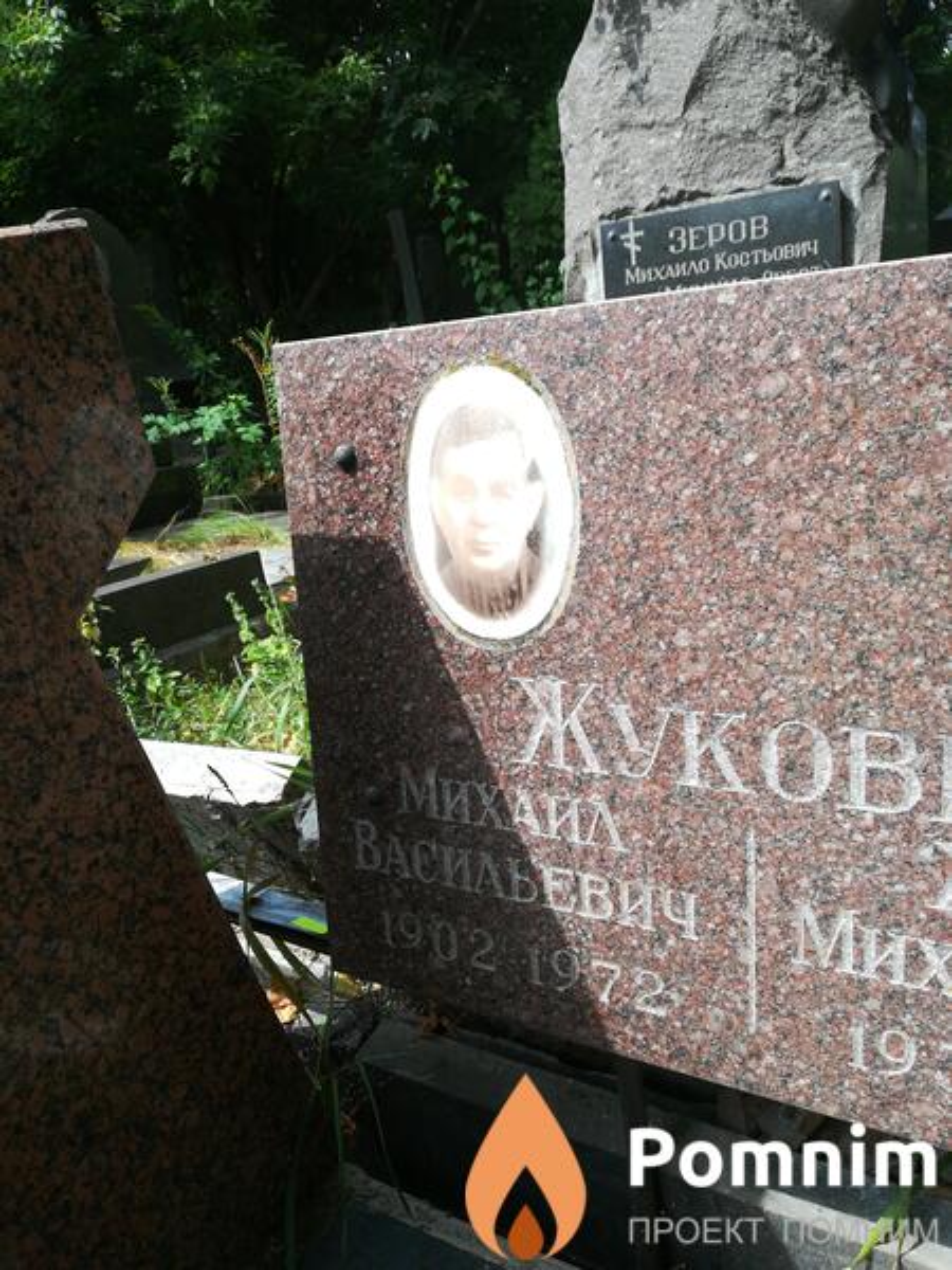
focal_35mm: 26
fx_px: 953
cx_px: 476
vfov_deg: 67.3
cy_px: 635
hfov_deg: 53.1
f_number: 2.2
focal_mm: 3.83
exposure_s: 1/320
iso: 50
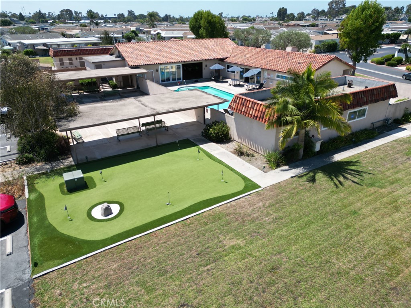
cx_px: 206
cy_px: 154
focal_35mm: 24
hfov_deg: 71.6
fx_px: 285
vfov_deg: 56.8
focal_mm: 6.72
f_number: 1.7
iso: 140
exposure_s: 1/2500
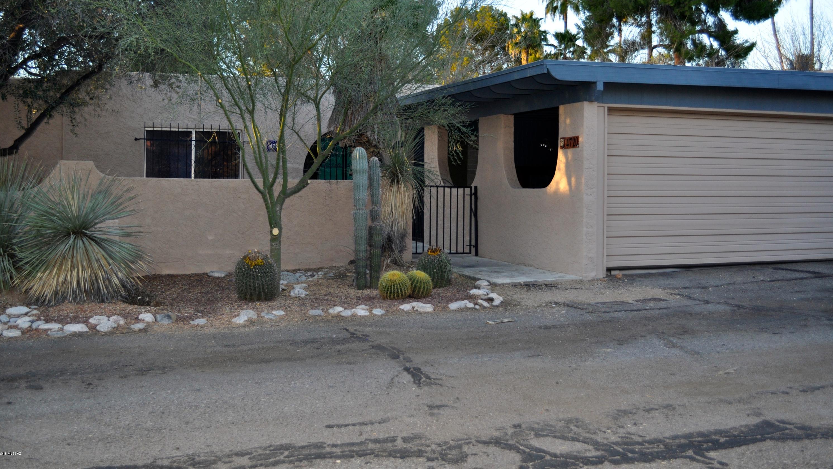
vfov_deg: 31.1
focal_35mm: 38
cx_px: 415
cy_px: 192
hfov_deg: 52.8
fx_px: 839
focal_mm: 24
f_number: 4
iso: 280
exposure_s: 1/200
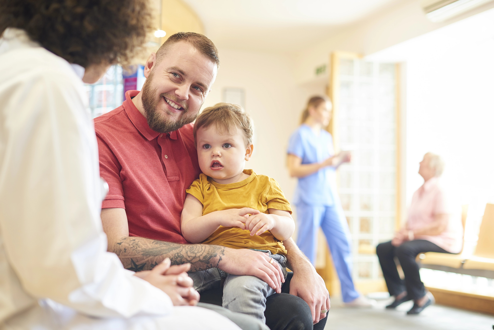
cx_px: 247
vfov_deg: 27.0
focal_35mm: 50
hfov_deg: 39.6
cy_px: 165
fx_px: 686
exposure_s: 1/80
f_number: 2.8
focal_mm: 50
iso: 400
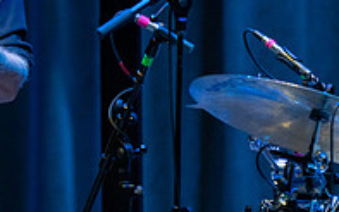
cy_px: 19
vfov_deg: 1.1
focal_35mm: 1190
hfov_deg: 1.8
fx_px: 10991
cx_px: -88
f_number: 7.1
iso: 3200
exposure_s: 1/320
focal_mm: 397
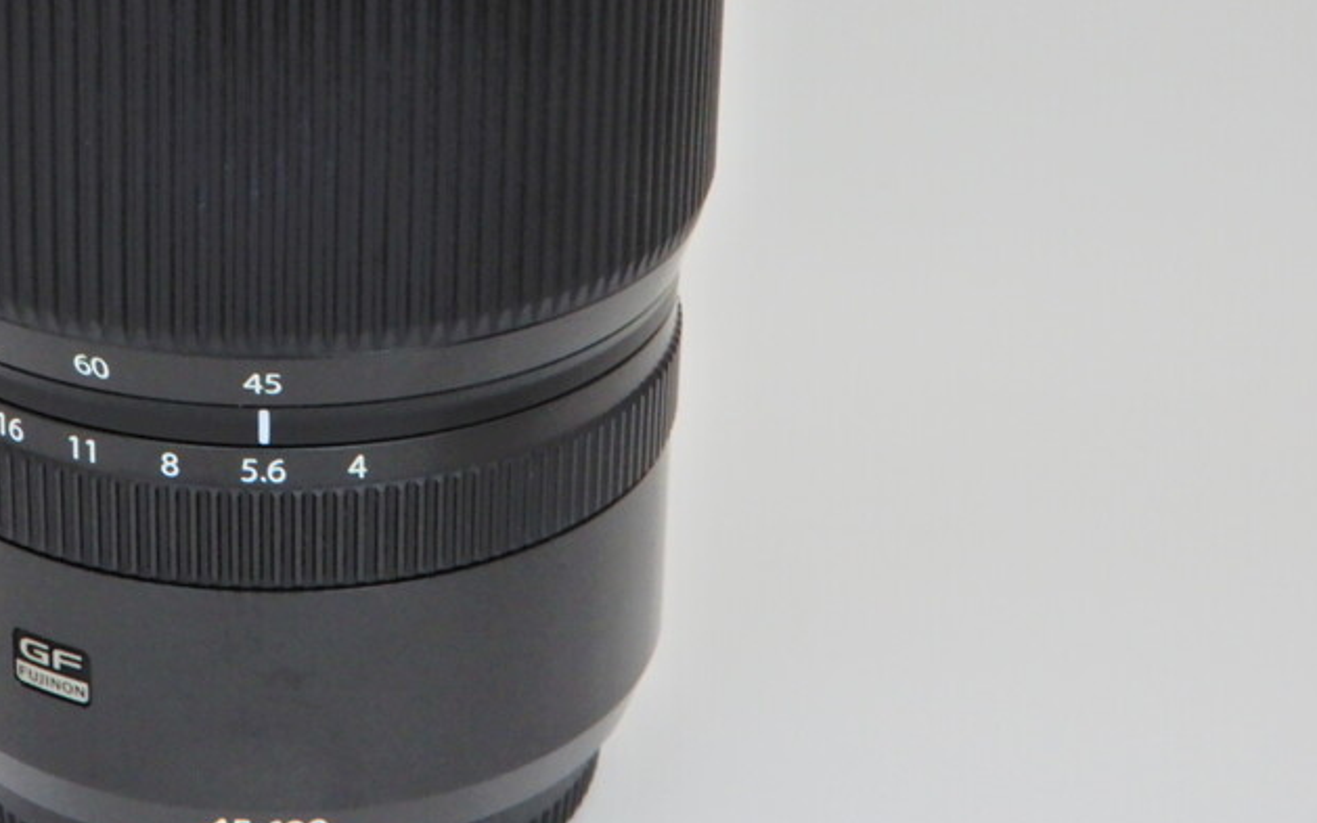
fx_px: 3051
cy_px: 82
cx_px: 306
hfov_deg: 24.1
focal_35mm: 85
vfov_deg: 15.2
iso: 200
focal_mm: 7.5
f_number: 4
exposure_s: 1/30
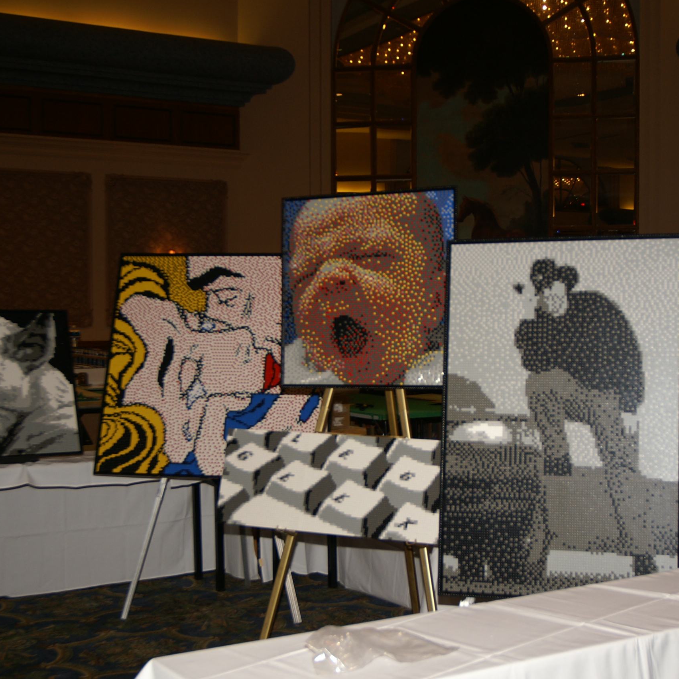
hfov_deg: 31.5
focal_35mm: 54
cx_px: 423
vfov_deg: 31.6
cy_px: 357
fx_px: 1198
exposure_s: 1/60
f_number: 4
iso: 200
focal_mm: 24
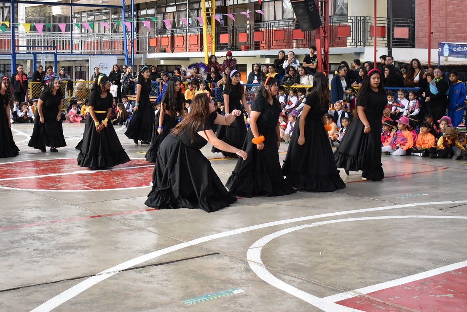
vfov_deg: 24.7
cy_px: 107
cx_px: 153
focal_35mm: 55
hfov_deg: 36.0
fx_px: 710
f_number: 4
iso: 800
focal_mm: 27
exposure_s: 1/1000
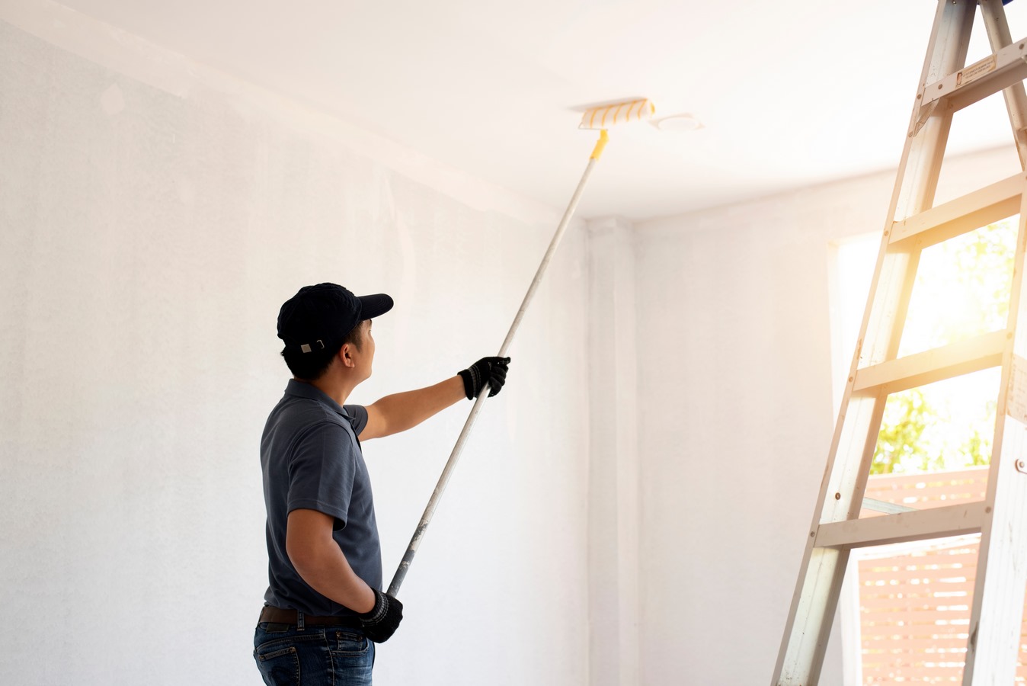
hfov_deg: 39.6
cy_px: 343
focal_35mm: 50
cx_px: 514
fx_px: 1427
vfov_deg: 27.0
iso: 400
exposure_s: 1/125
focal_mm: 50
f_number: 4
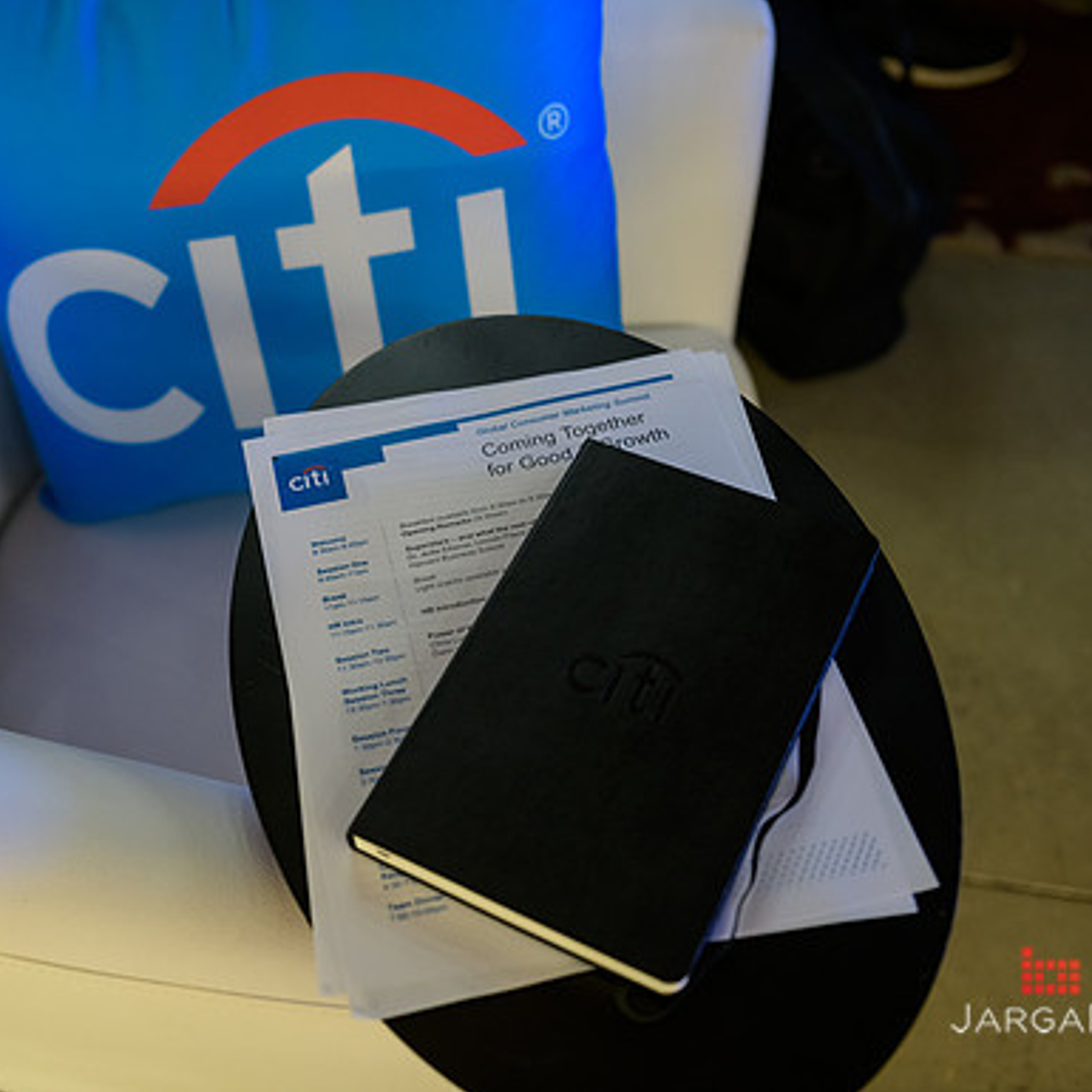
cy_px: 546
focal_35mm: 41
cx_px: 400
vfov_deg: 40.9
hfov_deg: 40.6
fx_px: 1463
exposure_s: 1/50
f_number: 3.2
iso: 1250
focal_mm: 32
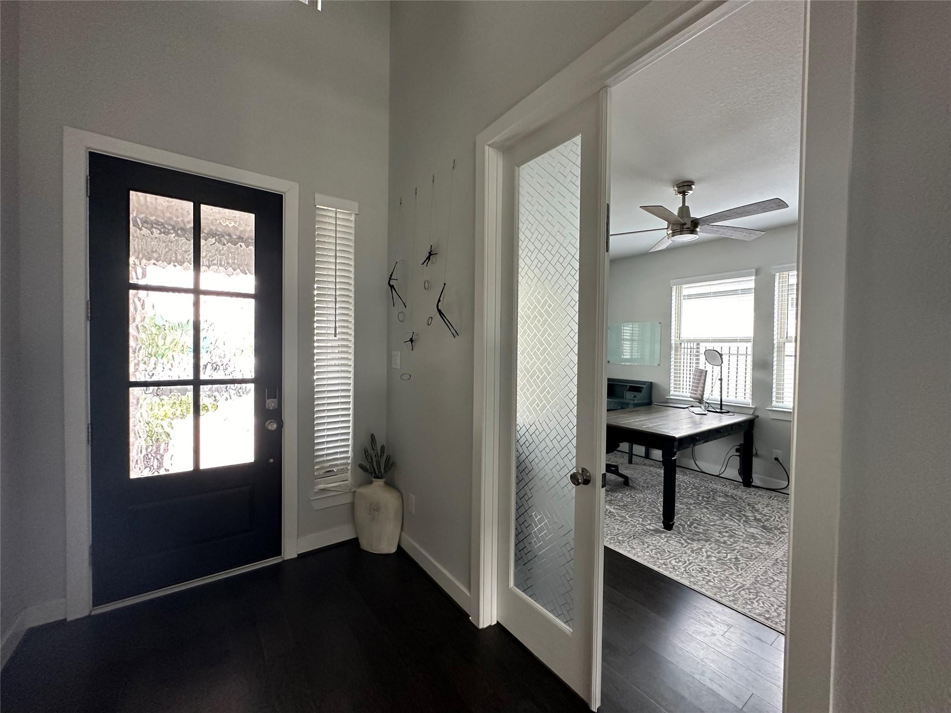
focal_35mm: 14
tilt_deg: -0.4
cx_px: 476
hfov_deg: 102.1
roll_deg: -0.7
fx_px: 385
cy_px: 356
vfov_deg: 85.7
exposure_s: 1/99
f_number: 2.2
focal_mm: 2.22
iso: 320
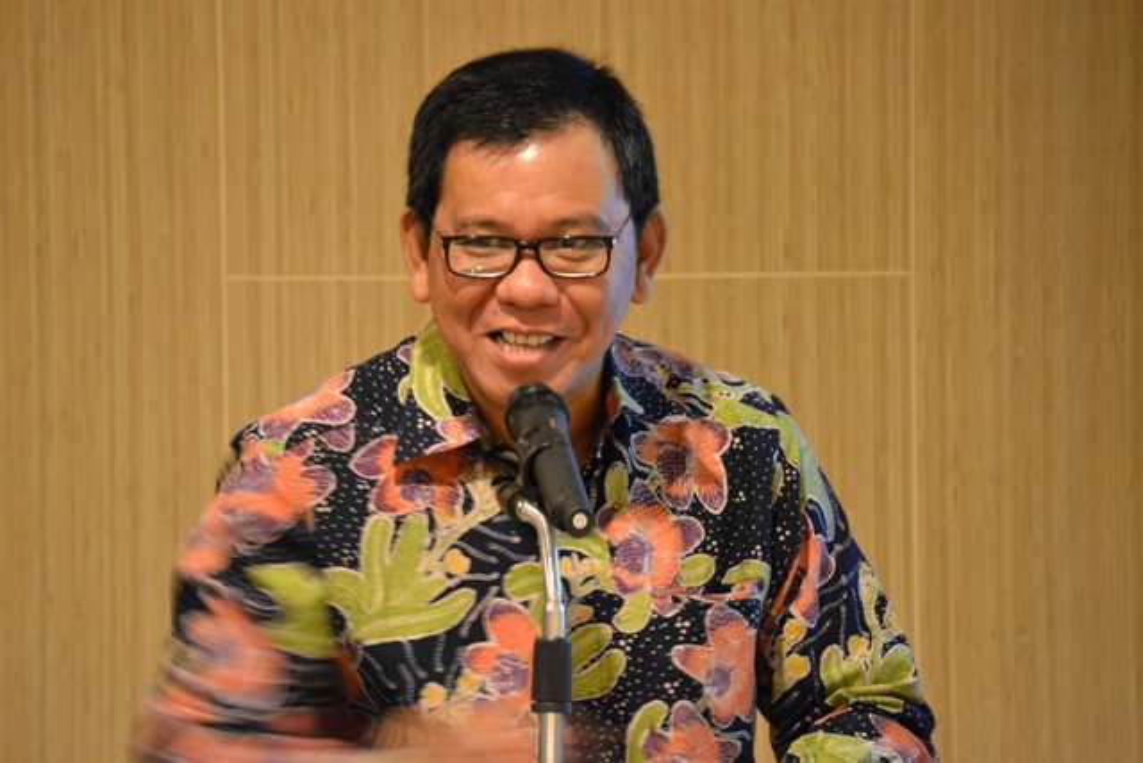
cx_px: 572
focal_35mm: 330
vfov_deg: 4.2
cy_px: 382
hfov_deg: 6.2
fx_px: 10479
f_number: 5.3
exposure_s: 1/6
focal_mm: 220
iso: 3200
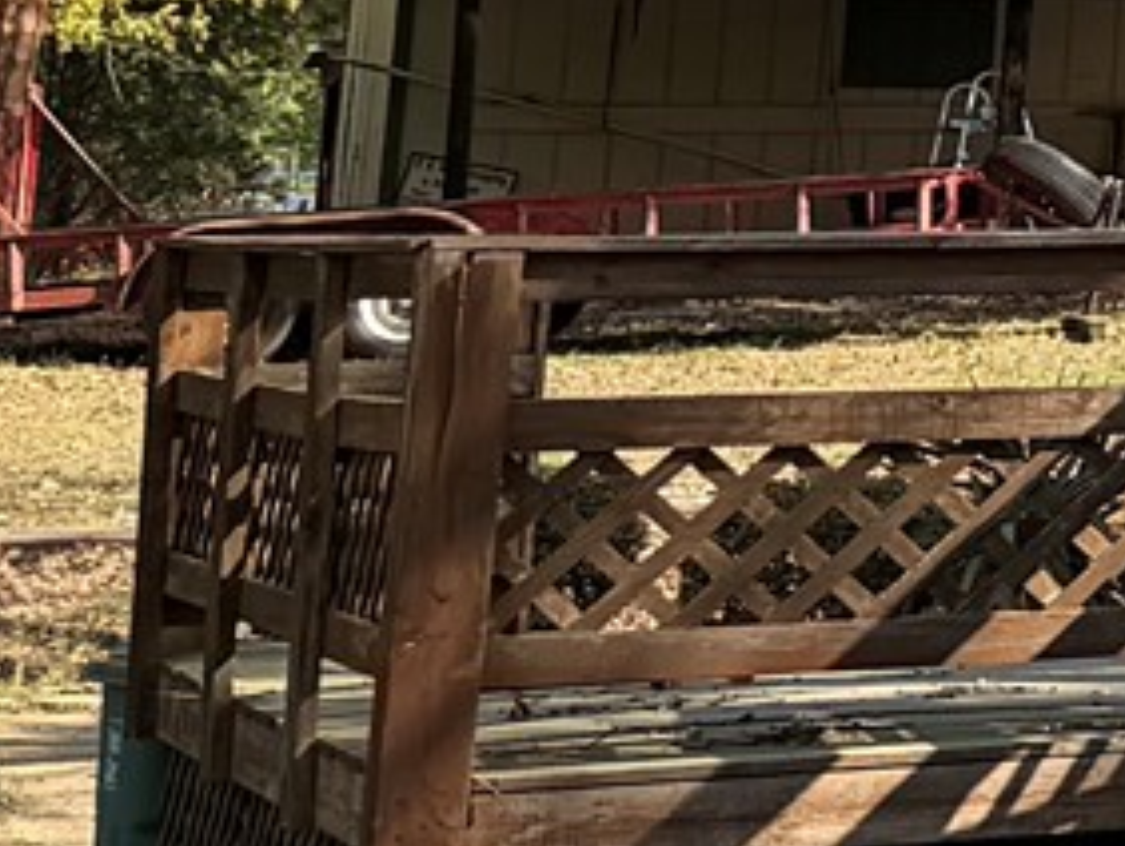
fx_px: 5660
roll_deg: -0.3
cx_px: 3969
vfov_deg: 8.3
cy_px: -646
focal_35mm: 174
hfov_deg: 8.4
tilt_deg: +9.3
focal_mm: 6.76
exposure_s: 1/2169
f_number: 1.78
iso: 80
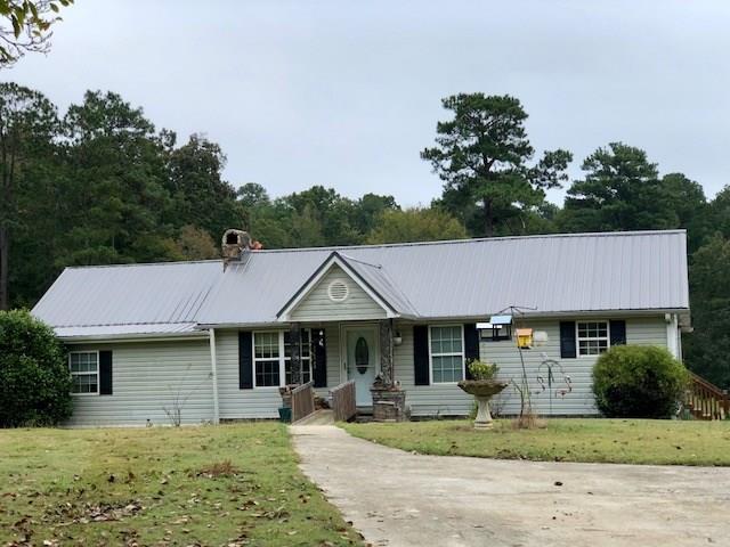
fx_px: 1202
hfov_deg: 33.8
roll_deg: +1.2
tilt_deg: +2.1
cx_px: 365
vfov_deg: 25.7
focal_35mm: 57
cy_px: 274
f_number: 2.8
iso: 20
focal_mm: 6.6
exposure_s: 1/276
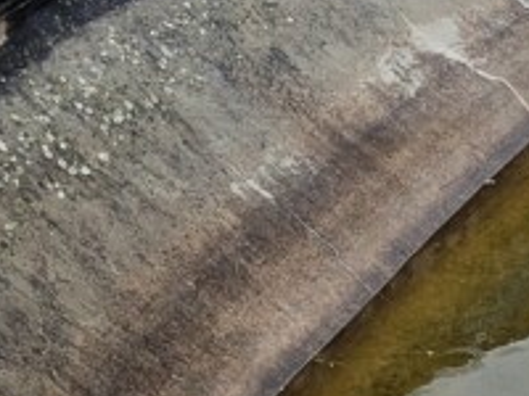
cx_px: 778
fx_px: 2032
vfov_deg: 9.9
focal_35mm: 133
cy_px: -541
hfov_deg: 14.0
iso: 40
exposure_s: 1/909
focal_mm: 5.4
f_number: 1.8
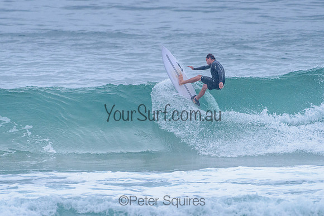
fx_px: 5517
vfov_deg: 2.2
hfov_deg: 3.4
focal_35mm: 613
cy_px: 100
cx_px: 169
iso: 2800
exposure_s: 1/2000
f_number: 5.6
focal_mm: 500
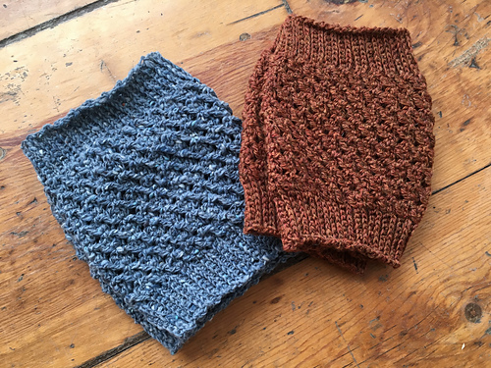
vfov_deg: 48.2
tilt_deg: -81.1
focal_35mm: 29
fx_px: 411
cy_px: 184
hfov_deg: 61.7
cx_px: 246
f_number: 2.2
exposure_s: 1/30
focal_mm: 4.15
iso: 25
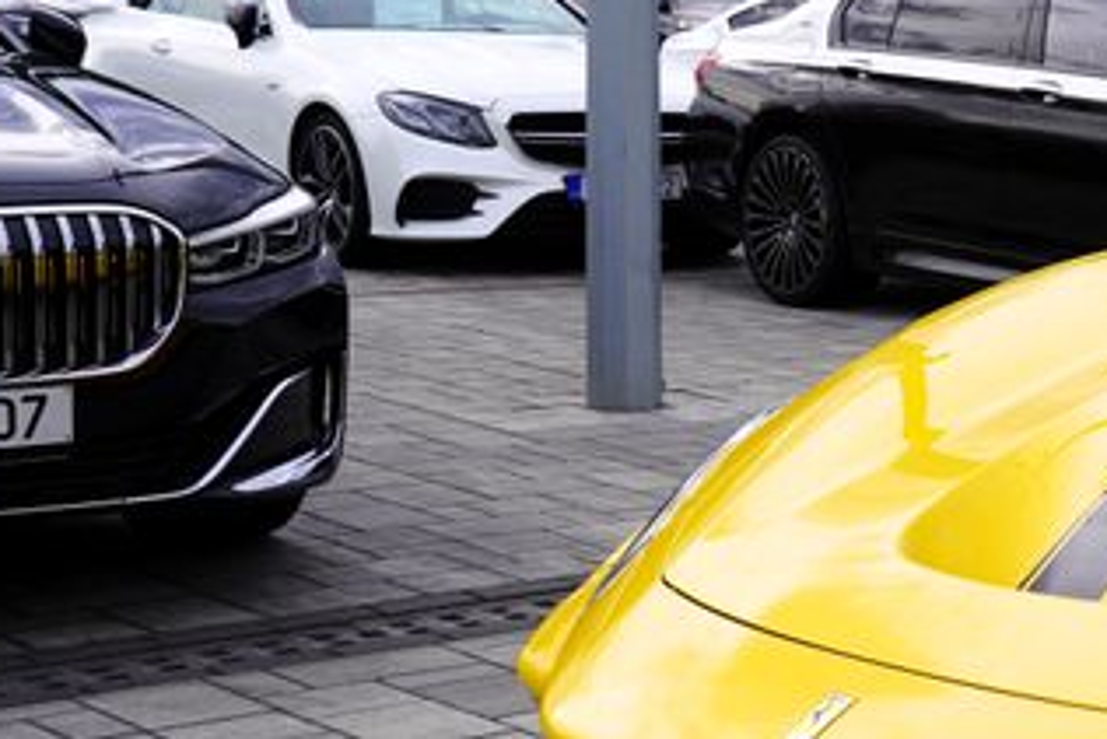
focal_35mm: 81
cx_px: 1745
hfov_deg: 20.6
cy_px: 426
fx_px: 2492
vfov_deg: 16.9
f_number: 8
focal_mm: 25
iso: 100
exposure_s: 1/125
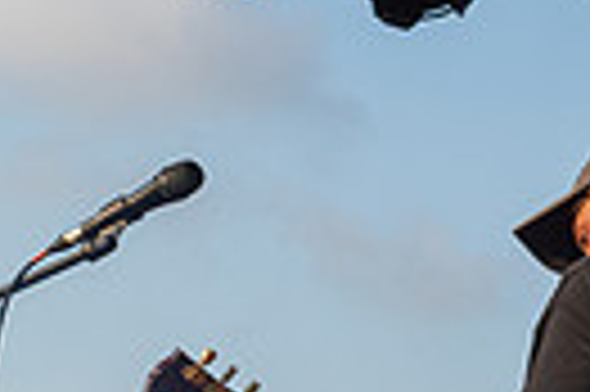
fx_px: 2504
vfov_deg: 8.8
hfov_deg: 12.2
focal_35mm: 153
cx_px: 1108
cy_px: 484
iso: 200
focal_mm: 23
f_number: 9
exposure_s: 1/320
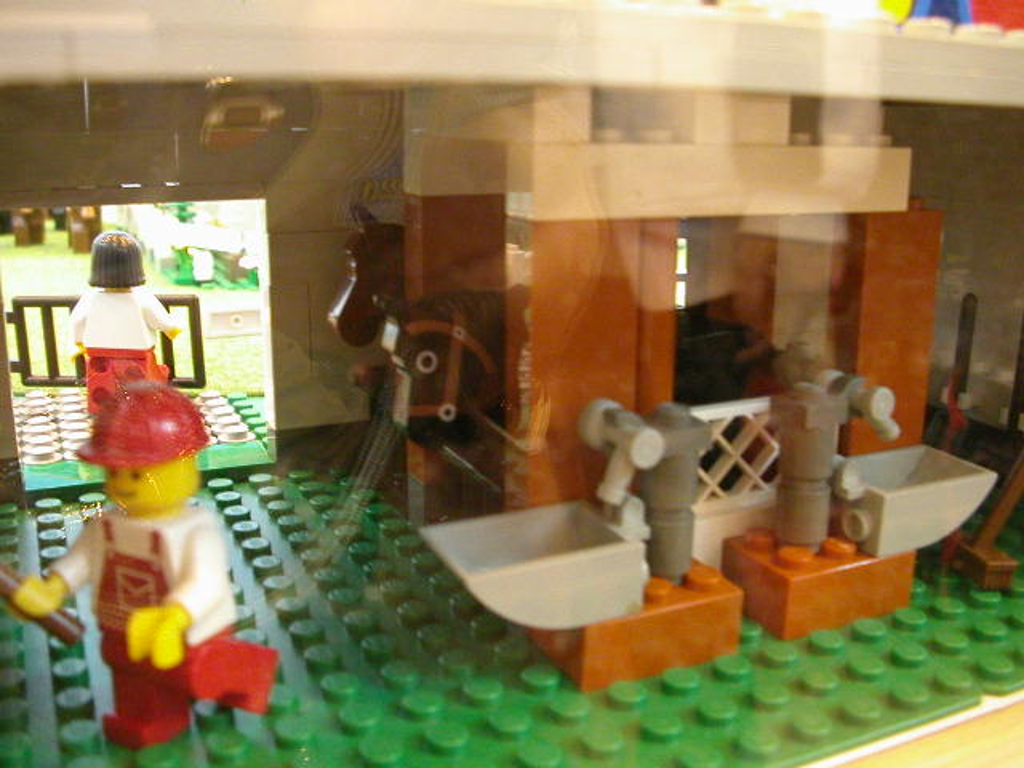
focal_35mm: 37
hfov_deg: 50.1
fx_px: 1095
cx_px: 512
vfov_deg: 38.7
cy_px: 384
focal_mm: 5.6
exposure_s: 1/10.3
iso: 400
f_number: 2.7
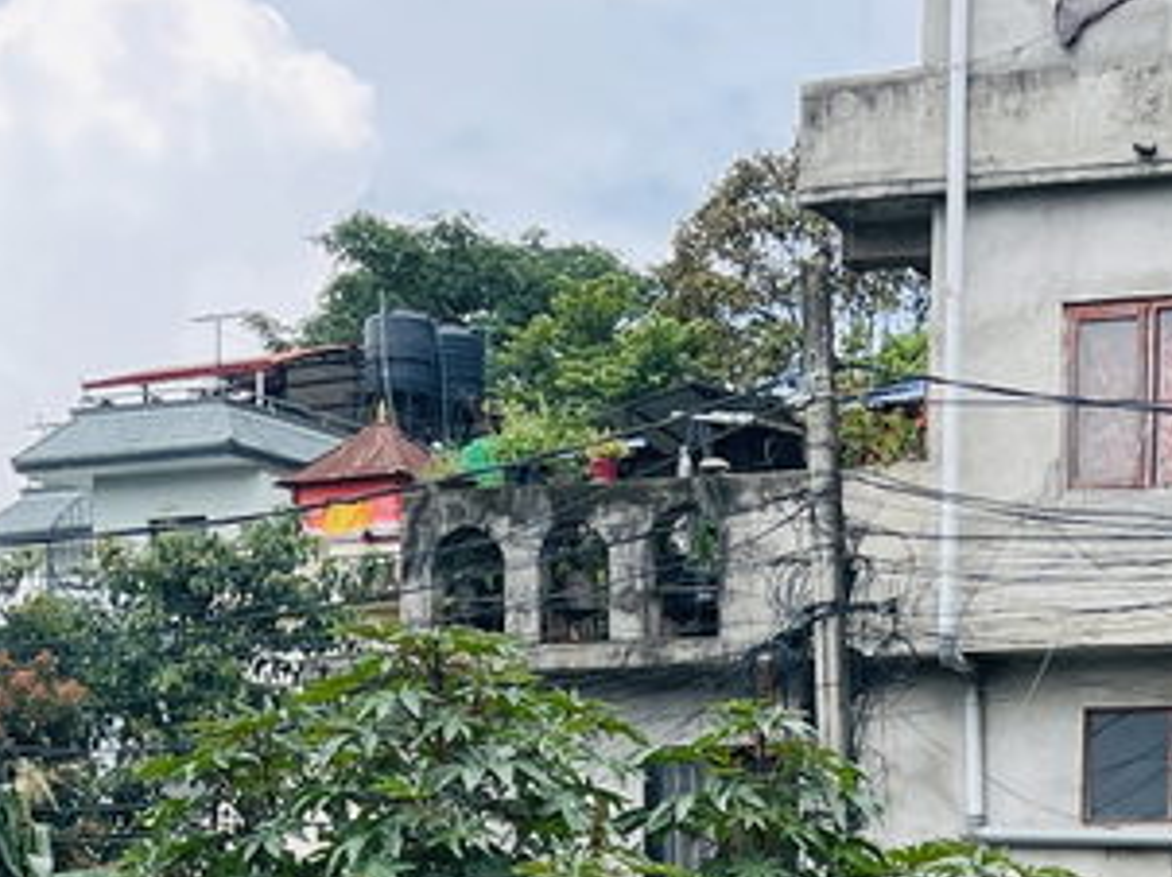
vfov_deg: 12.7
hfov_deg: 18.4
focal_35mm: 106
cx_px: 978
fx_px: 3586
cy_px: 1575
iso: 32
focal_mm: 5.1
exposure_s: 1/1946
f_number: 1.6
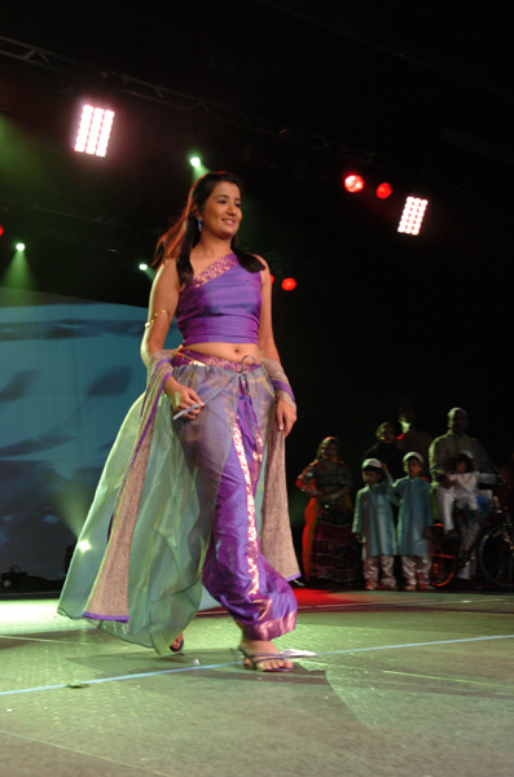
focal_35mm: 48
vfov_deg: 41.2
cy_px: 388
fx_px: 1033
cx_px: 257
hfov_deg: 27.9
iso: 800
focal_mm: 32
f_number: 4.8
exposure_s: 1/100
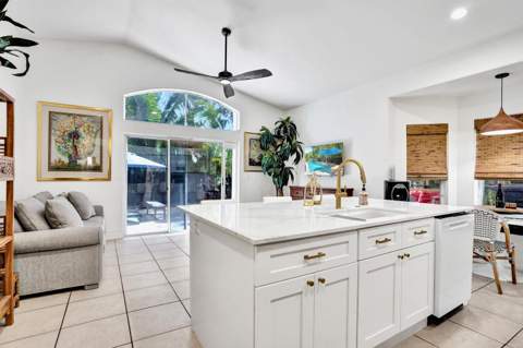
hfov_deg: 96.8
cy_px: 174
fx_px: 232
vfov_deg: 73.6
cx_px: 262
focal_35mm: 16
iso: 800
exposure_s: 1/320
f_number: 3.2
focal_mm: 16
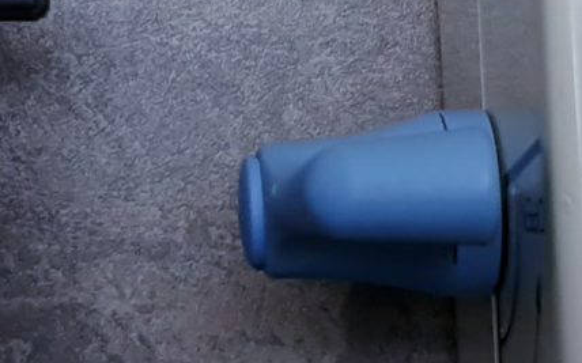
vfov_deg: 7.9
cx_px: 87
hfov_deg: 12.6
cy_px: 49
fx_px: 2616
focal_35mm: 165
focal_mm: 4.3
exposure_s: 1/100
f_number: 2.4
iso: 64
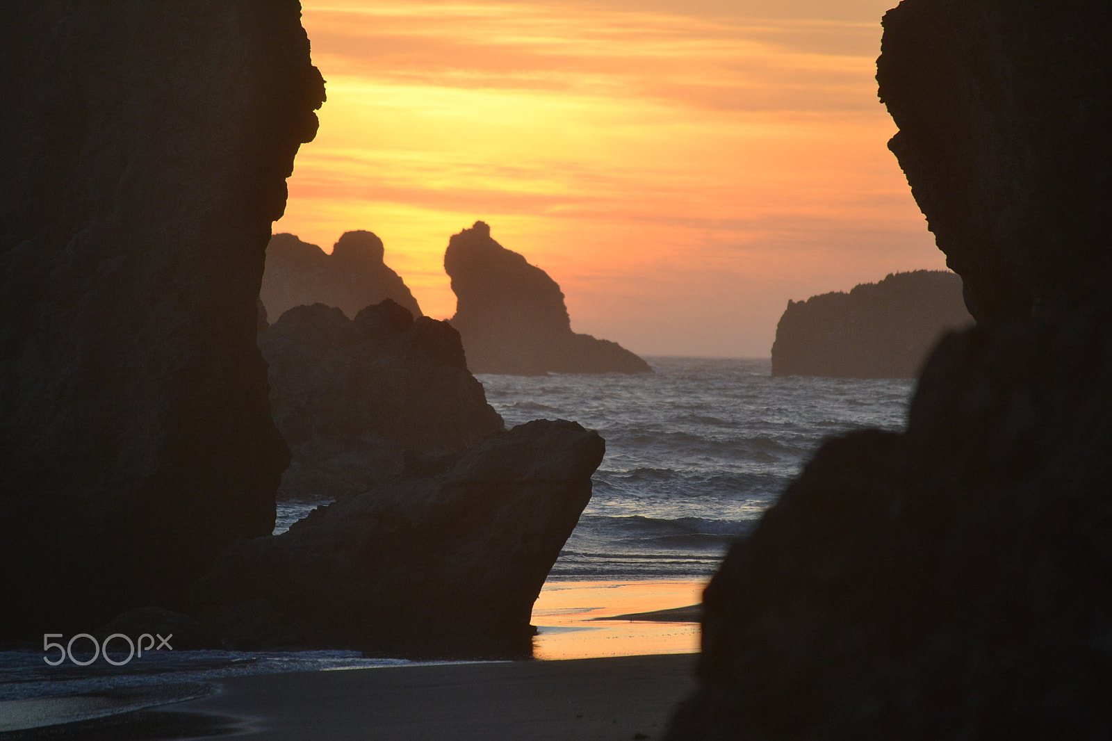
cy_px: 370
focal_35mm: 240
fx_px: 7411
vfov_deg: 5.7
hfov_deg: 8.6
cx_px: 556
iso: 640
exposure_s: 1/500
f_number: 5.3
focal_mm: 160
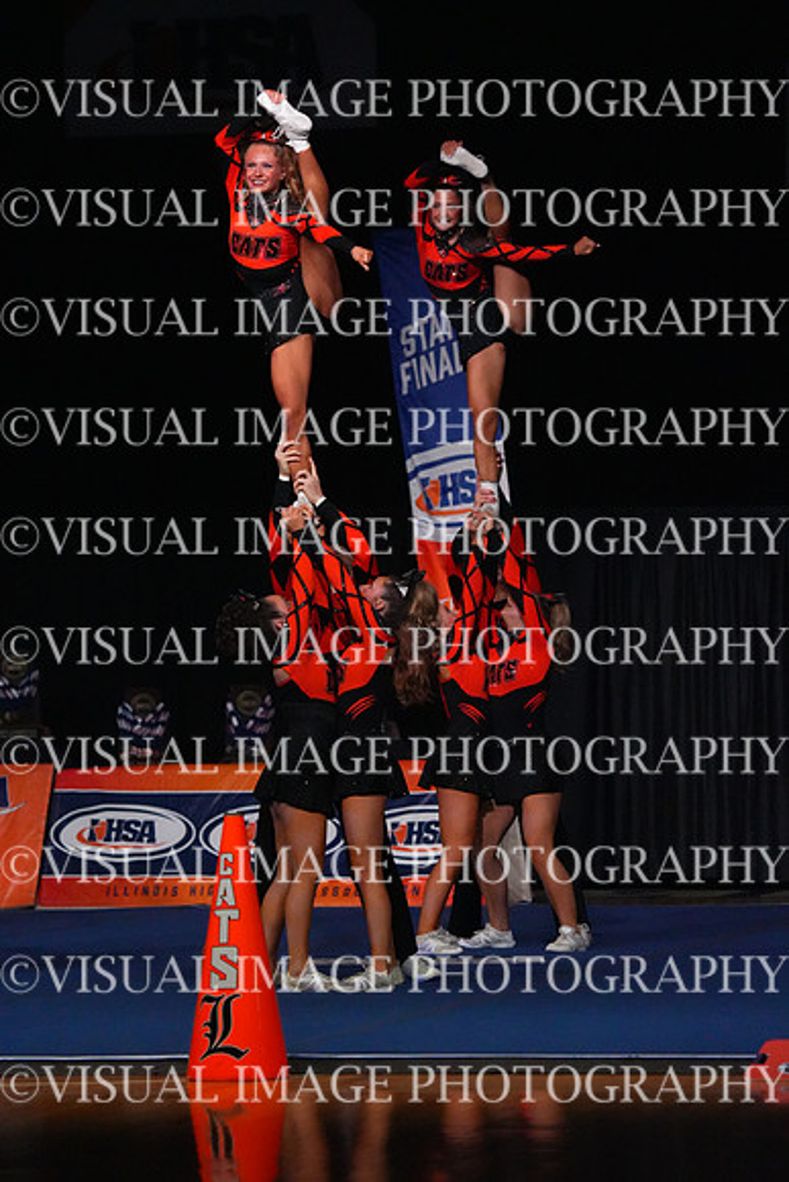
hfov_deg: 8.1
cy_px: 591
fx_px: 5585
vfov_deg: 12.1
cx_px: 394
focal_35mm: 170
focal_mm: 170
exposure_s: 1/1250
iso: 16000
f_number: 5.6
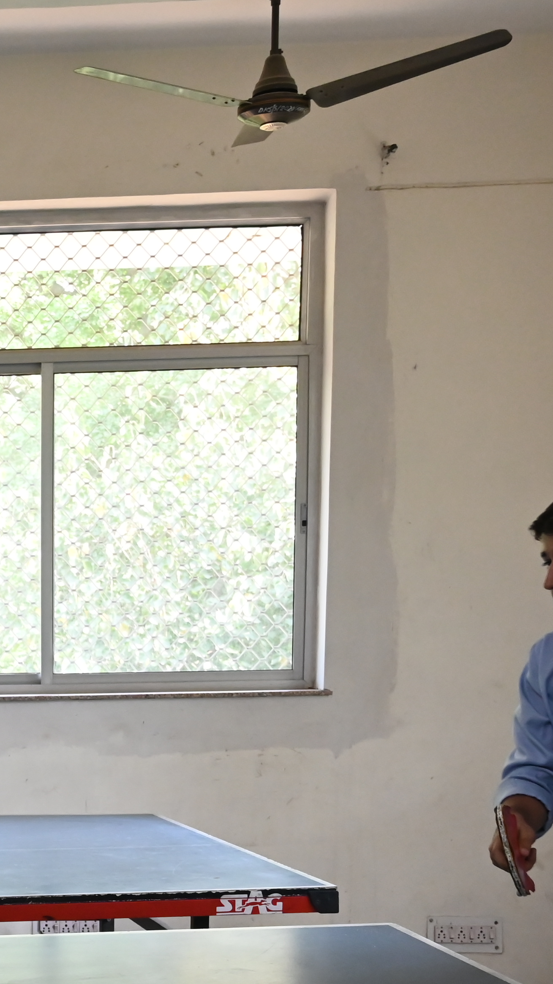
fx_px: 1695
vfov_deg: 31.6
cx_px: -345
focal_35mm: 65
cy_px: 775
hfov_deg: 16.4
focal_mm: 24
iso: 2000
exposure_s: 1/200
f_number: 5.6
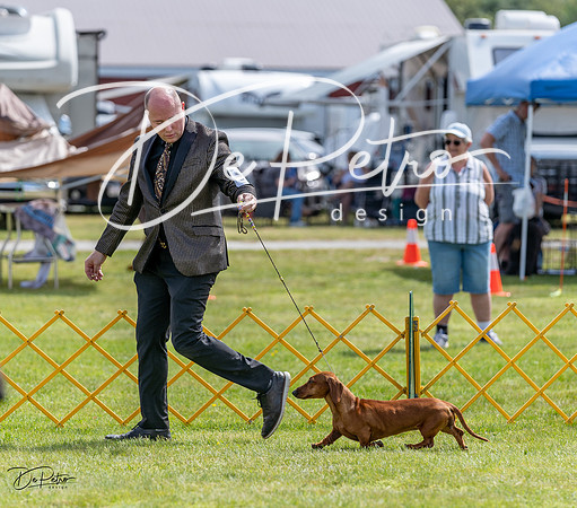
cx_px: 296
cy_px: 254
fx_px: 3456
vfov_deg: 8.4
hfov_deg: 9.5
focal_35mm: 195
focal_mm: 154
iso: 100
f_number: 3.5
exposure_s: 1/1000
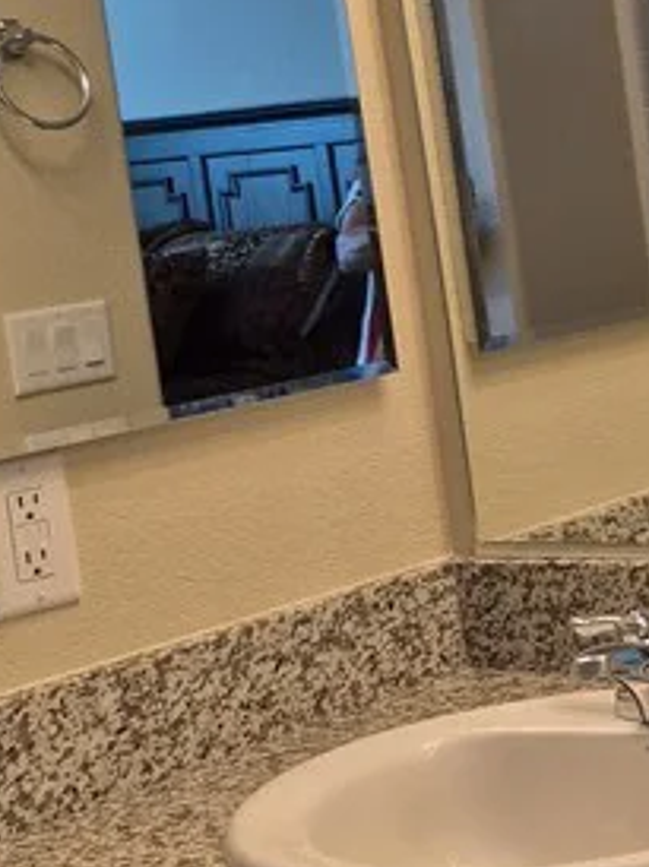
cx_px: 1067
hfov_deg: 15.4
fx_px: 2153
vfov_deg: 22.7
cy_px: 345
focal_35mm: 86
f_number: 1.8
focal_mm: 5.4
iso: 160
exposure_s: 1/120
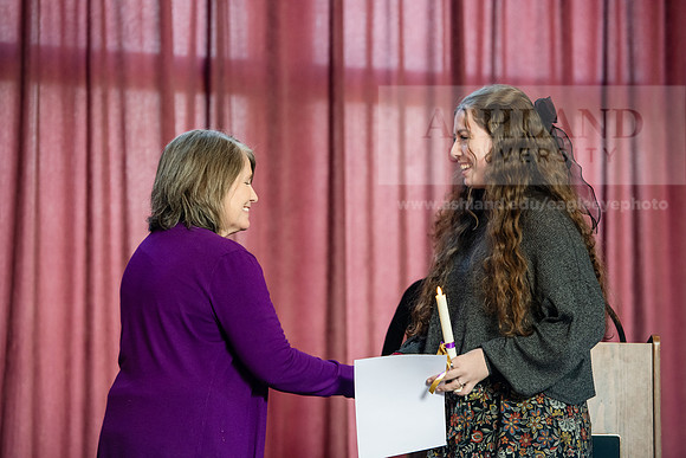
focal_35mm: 145
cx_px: 343
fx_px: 2764
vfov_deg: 9.5
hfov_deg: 14.2
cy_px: 229
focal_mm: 145
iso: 1250
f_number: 3.5
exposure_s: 1/200
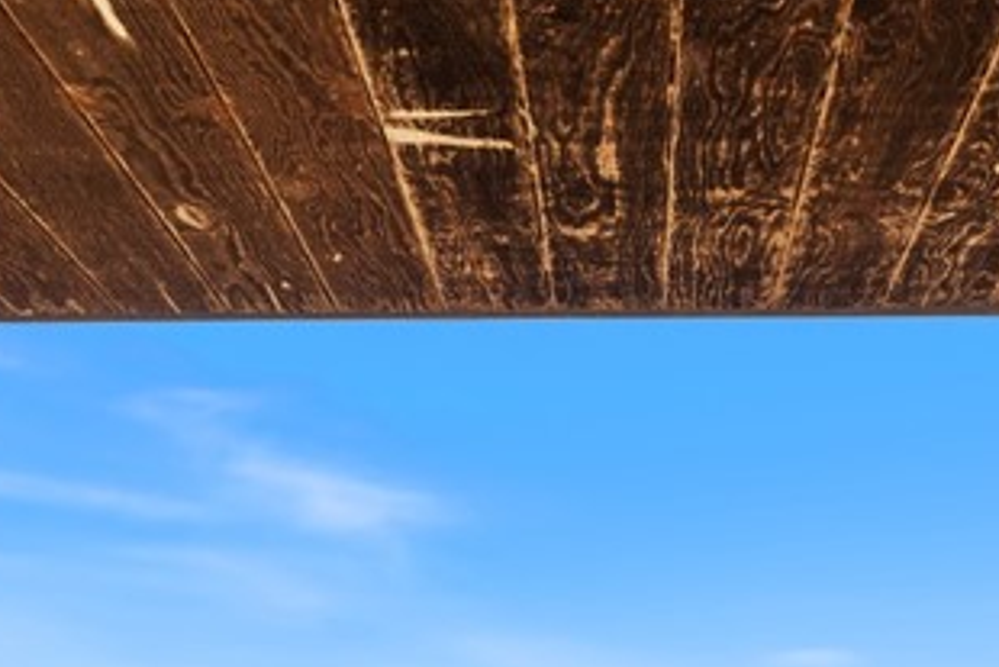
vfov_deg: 21.6
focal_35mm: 58
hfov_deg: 34.4
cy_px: 831
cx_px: 619
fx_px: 1603
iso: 250
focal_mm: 11
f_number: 9
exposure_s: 1/100
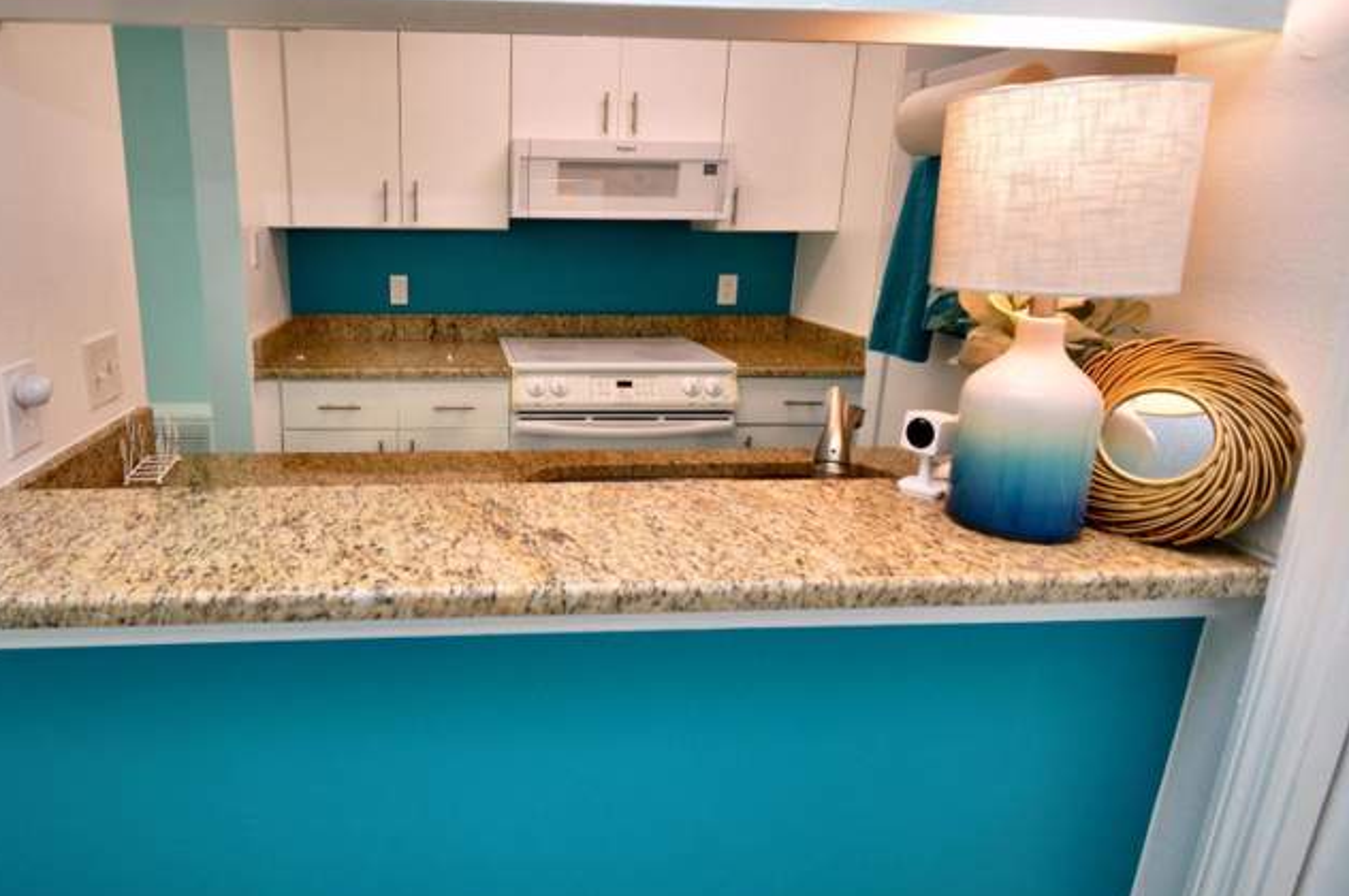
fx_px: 711
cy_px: 397
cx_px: 497
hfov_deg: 85.1
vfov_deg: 64.3
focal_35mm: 19
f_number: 5
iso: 280
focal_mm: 10
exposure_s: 1/50
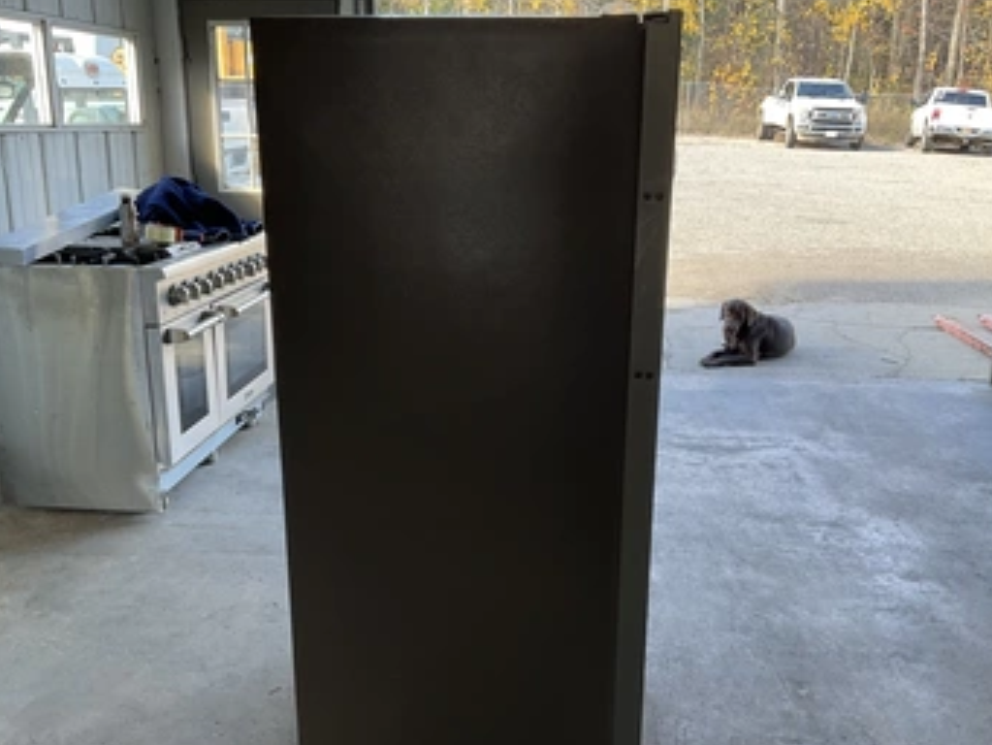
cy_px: 407
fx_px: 975
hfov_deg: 53.9
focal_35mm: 34
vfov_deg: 41.8
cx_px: 495
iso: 50
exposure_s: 1/120
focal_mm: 3
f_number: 1.8
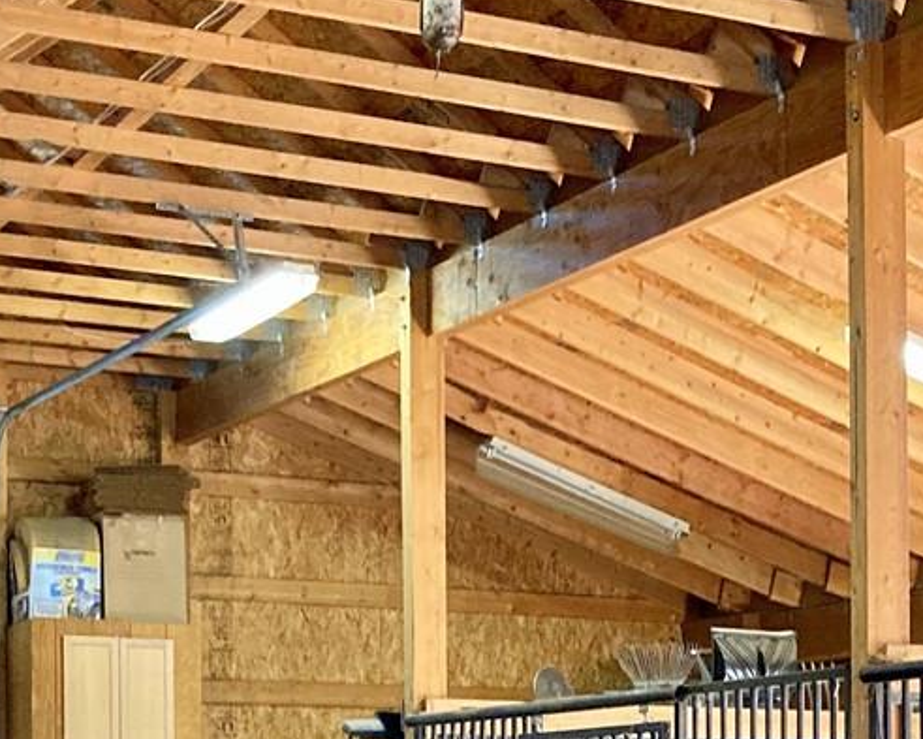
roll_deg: -0.4
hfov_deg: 21.3
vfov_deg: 16.6
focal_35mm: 89
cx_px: 705
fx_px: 2432
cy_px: 865
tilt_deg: +0.1
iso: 250
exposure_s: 1/60
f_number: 1.8
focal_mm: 3.99
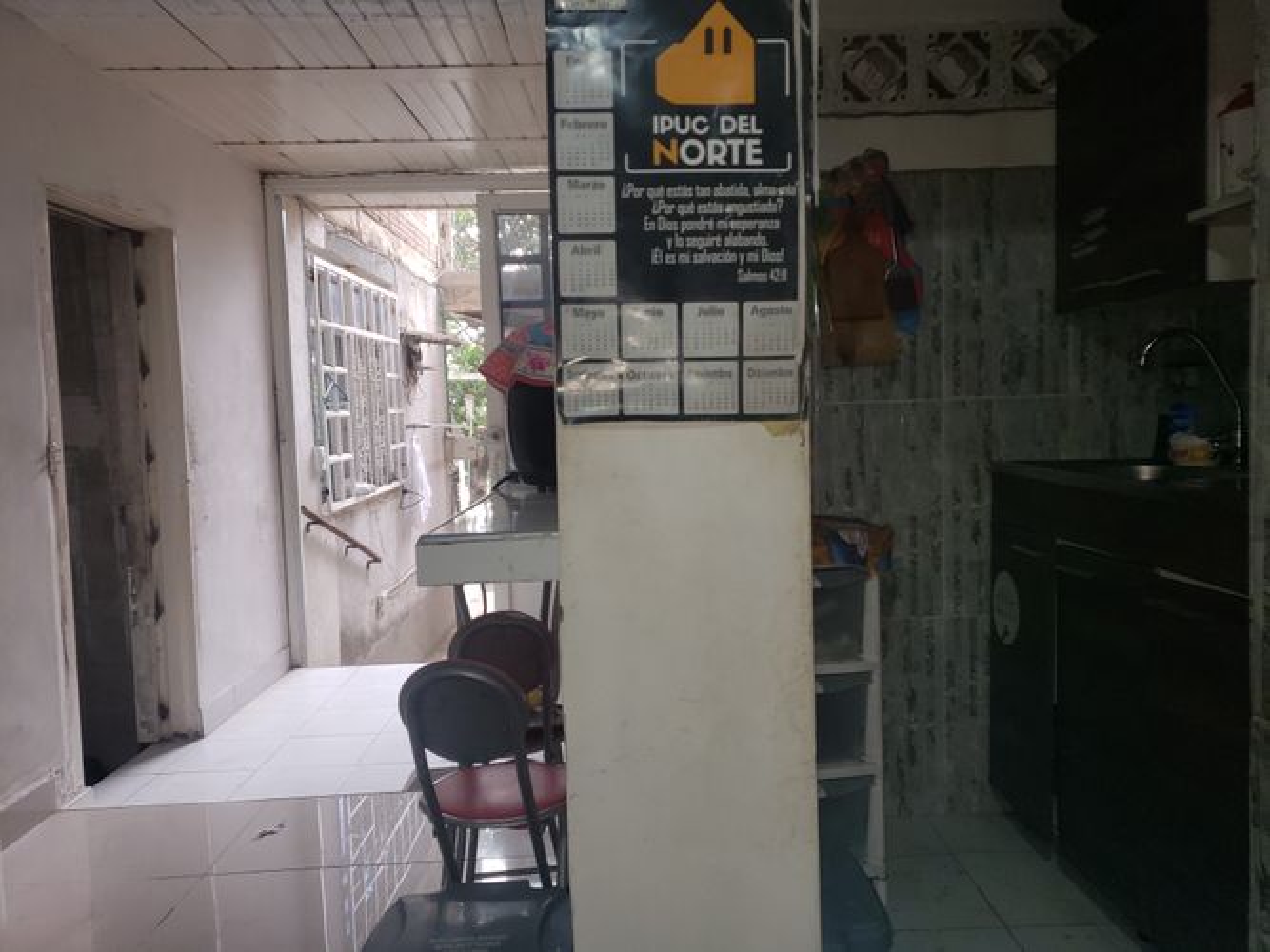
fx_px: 954
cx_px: 635
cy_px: 476
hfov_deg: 67.3
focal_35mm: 26
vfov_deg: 53.0
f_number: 2.4
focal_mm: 4.3
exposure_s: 1/120
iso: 80
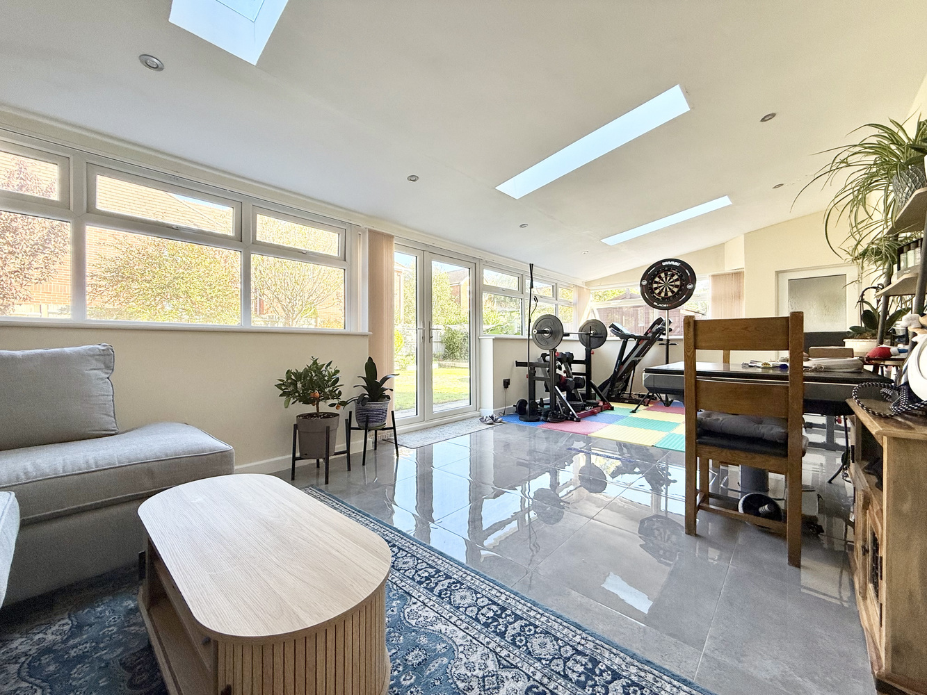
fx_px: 375
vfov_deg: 85.7
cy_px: 348
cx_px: 464
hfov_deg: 102.1
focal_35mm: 14
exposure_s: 1/155
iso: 64
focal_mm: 2.22
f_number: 2.2
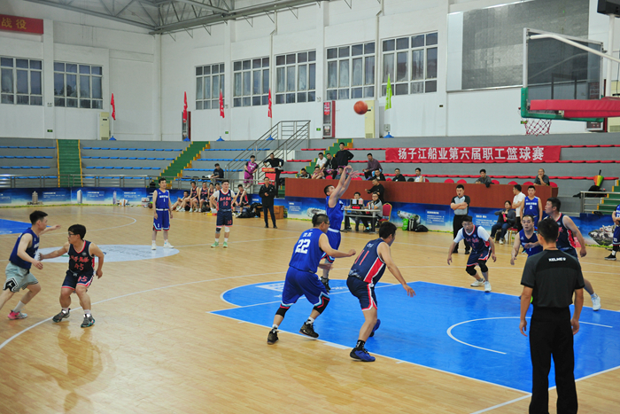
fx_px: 758
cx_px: 310
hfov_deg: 44.5
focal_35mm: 44
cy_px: 207
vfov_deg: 30.5
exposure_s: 1/160
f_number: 2.8
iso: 640
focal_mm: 44
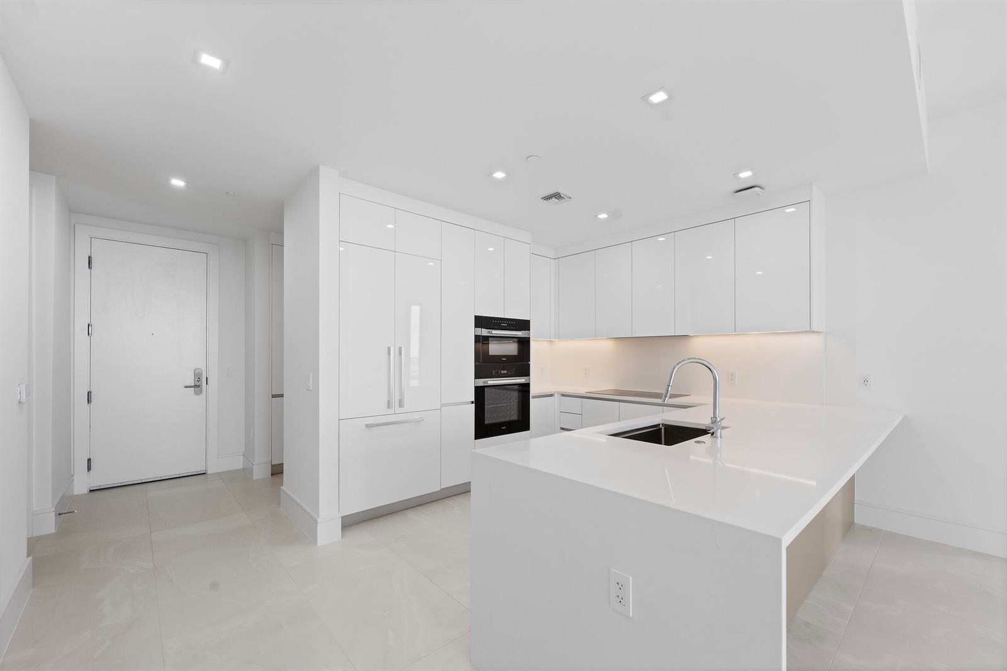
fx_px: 392
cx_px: 504
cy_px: 336
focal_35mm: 14
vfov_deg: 81.2
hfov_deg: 104.2
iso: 500
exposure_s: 1/30
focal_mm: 14
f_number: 8
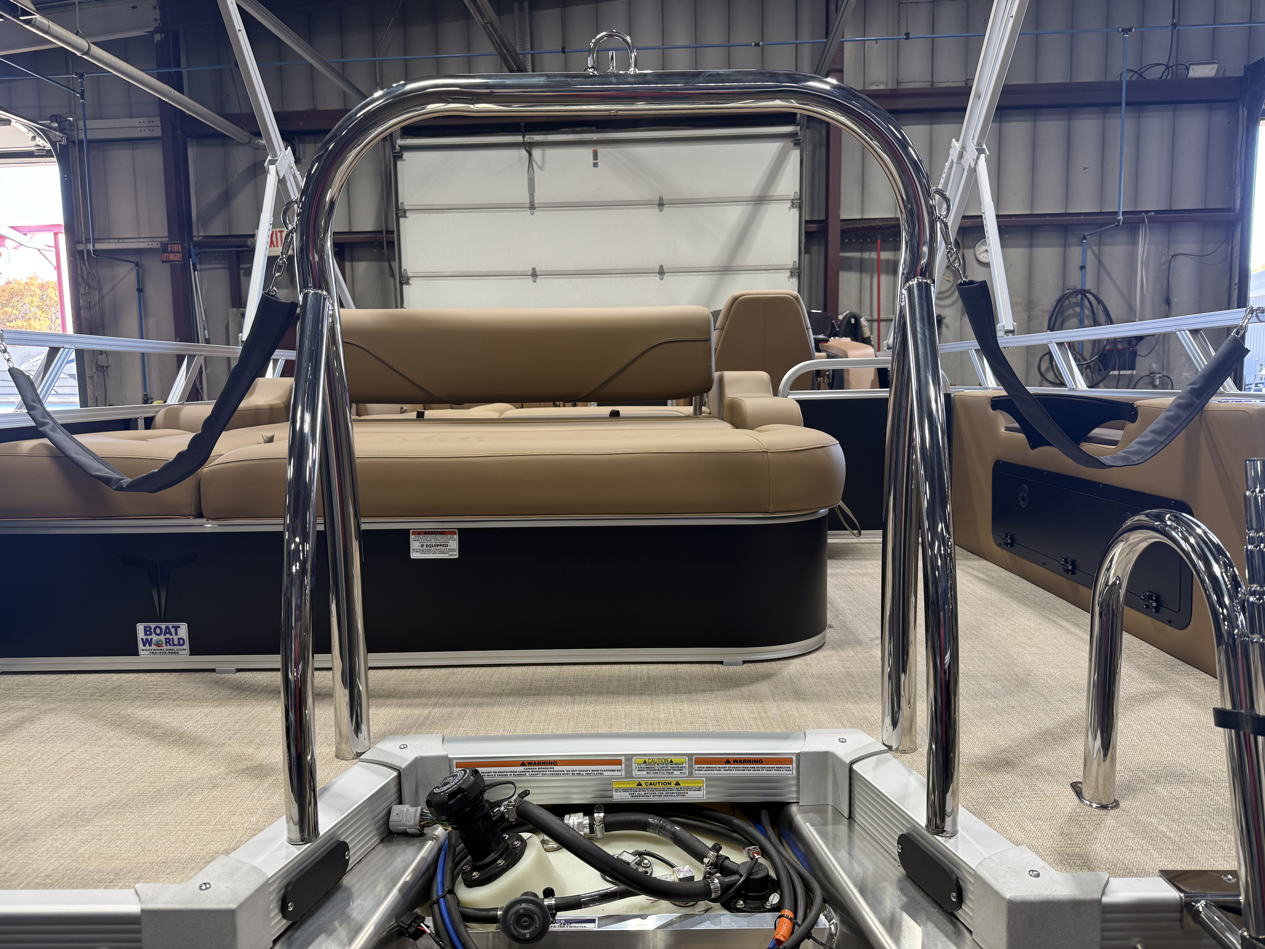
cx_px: 632
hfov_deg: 71.6
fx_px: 877
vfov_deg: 56.8
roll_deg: +1.3
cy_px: 474
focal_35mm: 24
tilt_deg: -4.7
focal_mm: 6.76
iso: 100
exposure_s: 1/120
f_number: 1.78
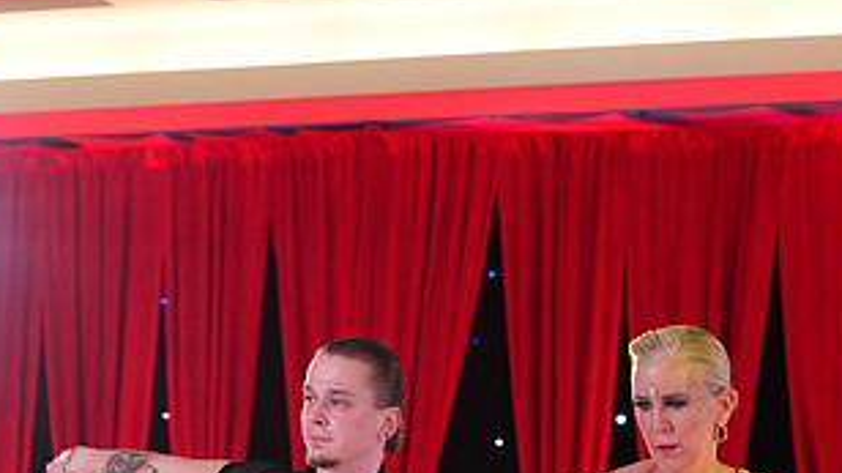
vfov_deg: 8.6
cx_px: 491
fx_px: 3080
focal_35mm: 138
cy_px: 711
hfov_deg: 15.6
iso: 3200
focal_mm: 70
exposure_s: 1/250
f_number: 4.5
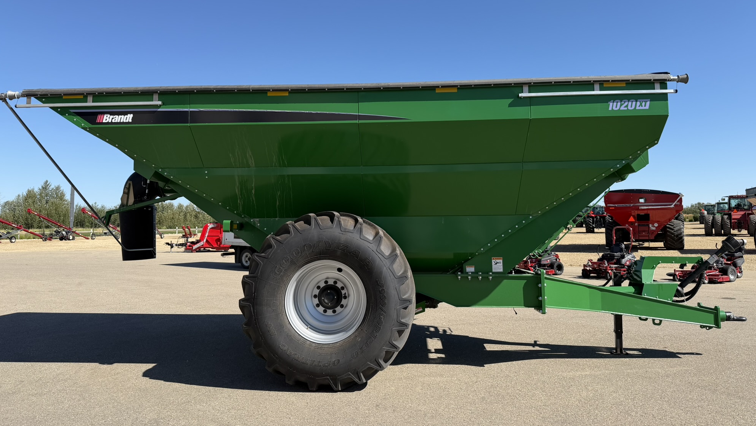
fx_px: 541
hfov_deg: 69.9
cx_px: 377
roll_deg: +0.8
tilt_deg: +3.6
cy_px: 186
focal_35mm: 27
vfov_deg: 42.8
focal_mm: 6.76
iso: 80
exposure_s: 1/3584
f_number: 1.78
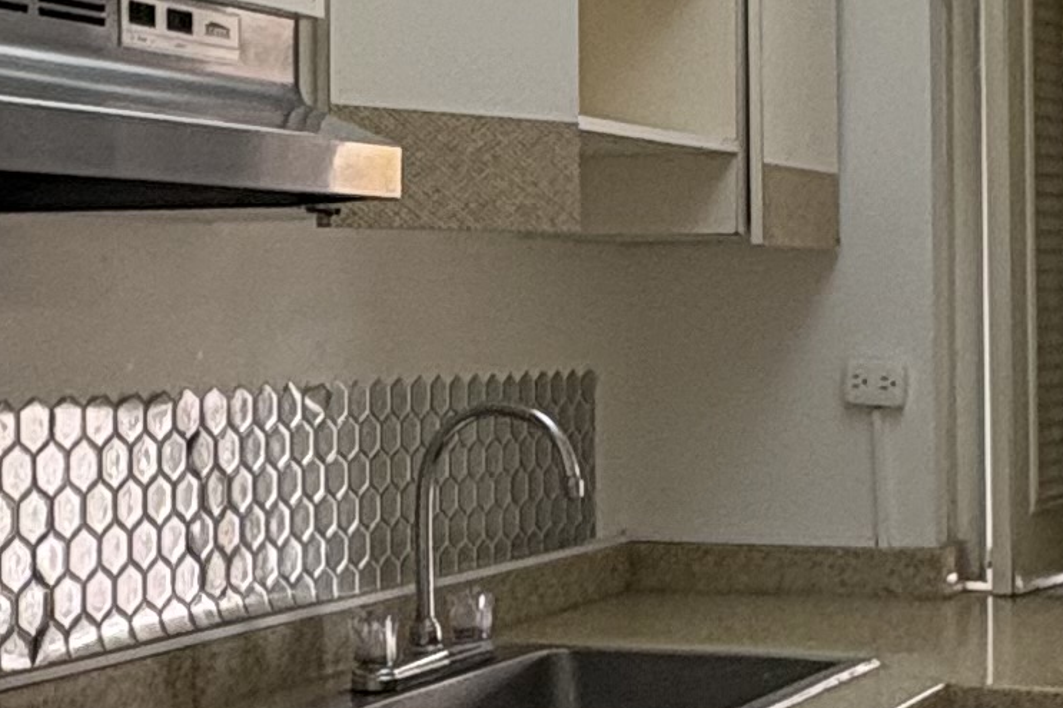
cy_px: 249
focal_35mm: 79
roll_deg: +0.0
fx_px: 2332
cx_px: 661
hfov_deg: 25.6
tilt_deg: +1.8
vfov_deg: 17.2
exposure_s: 1/124
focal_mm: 2.22
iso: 200
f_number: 2.2
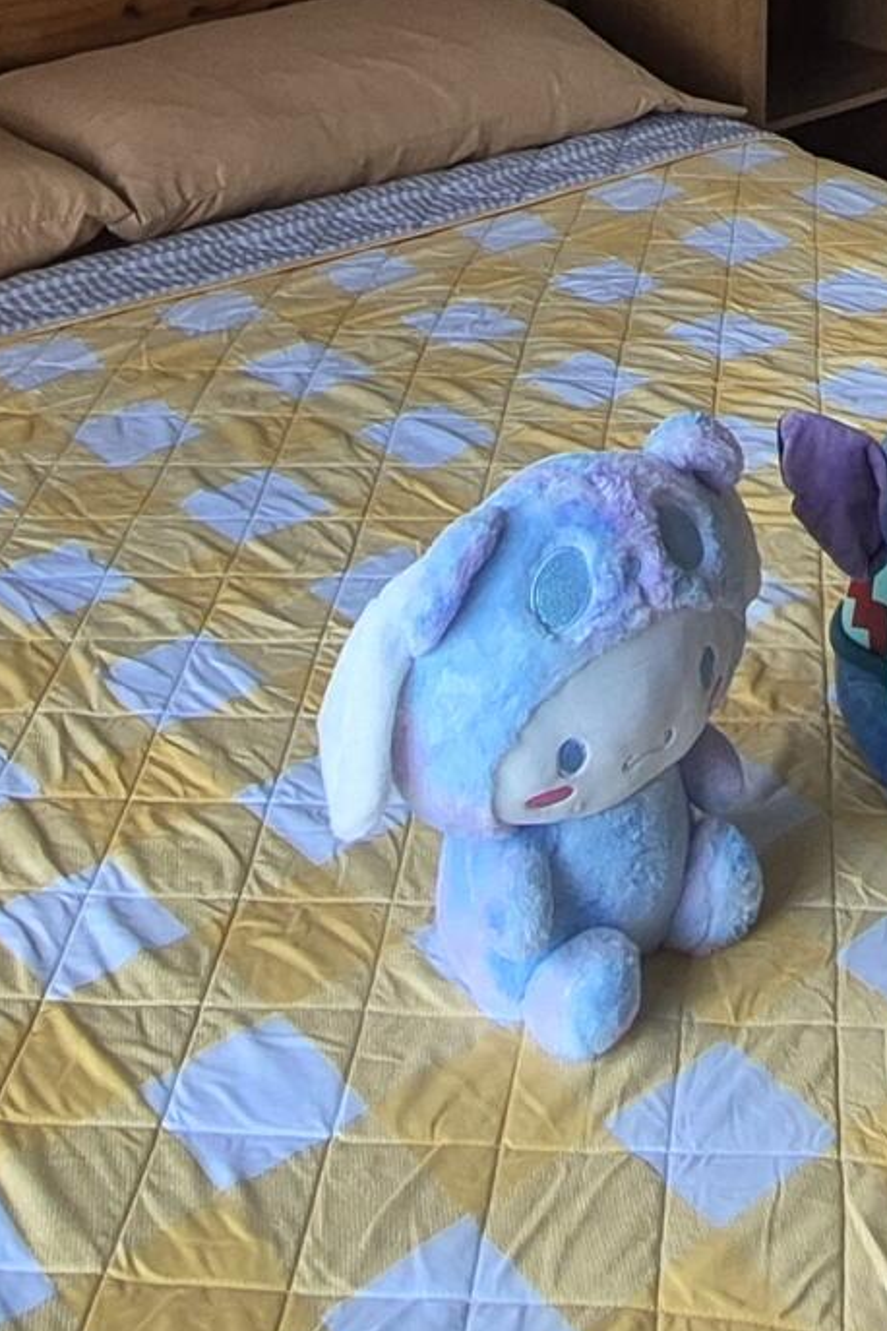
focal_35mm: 59
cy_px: -436
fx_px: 2180
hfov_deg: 22.7
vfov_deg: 27.7
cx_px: 688
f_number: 2.2
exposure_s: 1/60
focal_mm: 1.74
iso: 80
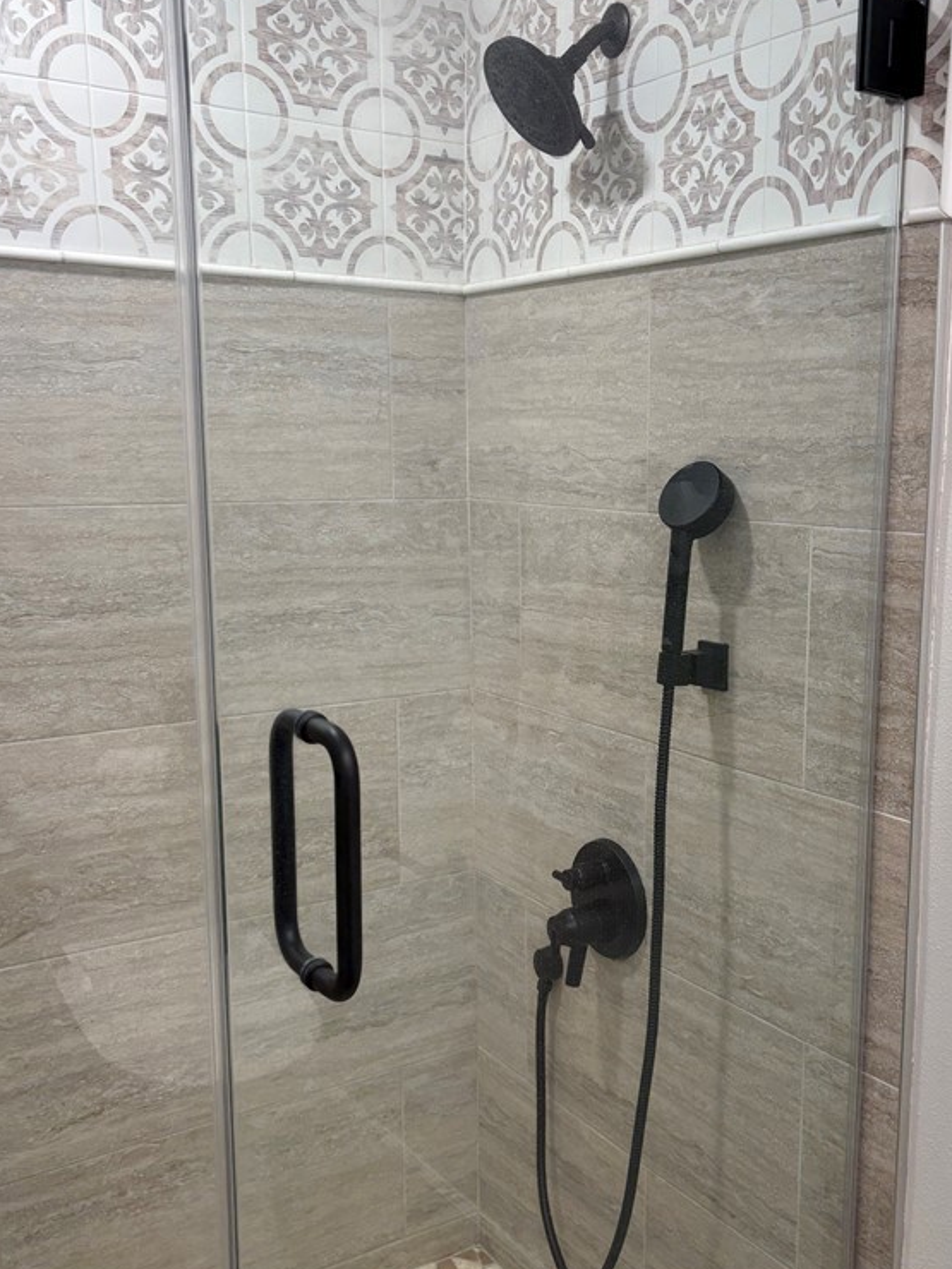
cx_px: 599
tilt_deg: -8.9
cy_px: 662
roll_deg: -0.9
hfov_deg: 39.4
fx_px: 1320
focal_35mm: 36
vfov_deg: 51.3
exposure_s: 1/120
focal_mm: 5.96
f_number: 1.6
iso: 100
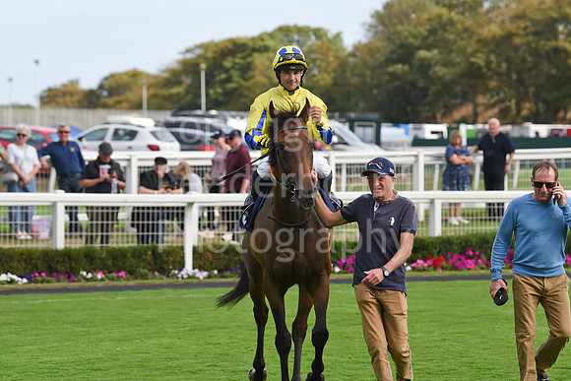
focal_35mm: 170
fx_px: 2697
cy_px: 190
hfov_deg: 12.1
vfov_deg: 8.1
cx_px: 286
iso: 400
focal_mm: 170
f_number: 5.6
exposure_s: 1/1250
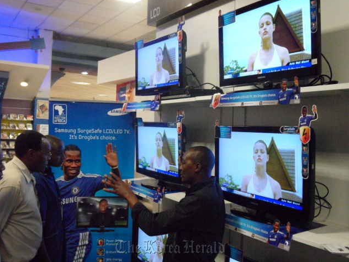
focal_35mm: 36
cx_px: 170
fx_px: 363
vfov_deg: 39.7
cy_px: 128
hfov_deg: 51.3
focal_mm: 5.7
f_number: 3.3
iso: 800
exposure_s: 1/90
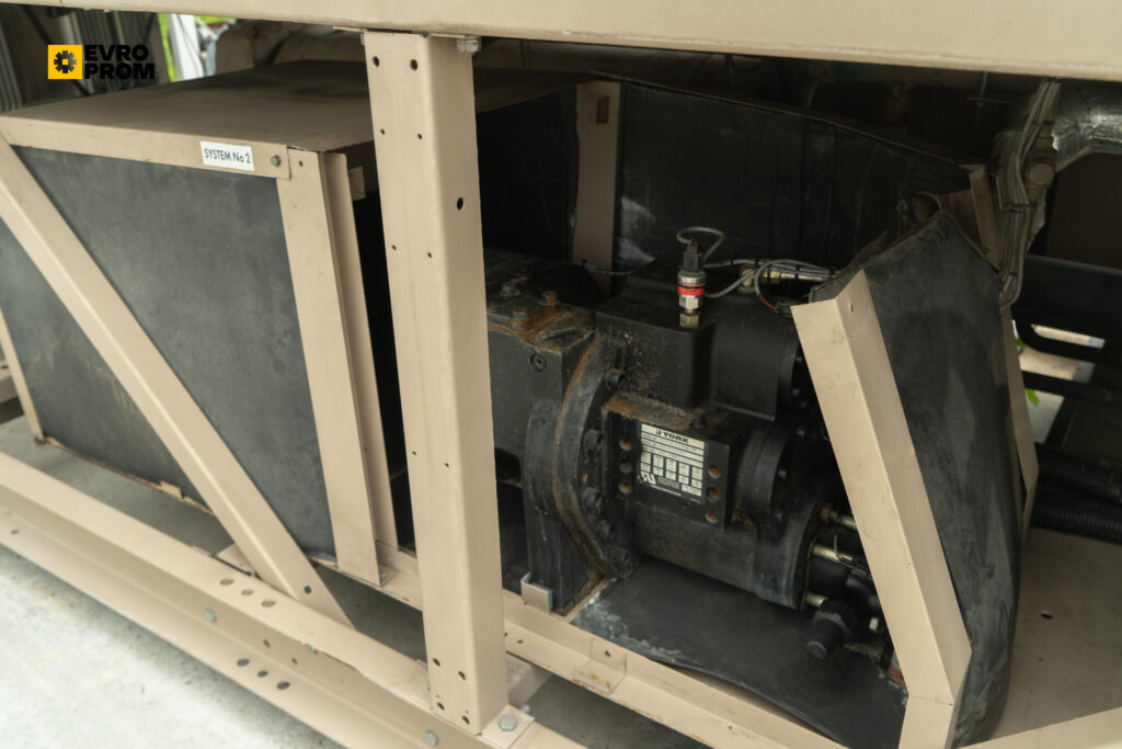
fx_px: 935
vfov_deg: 43.6
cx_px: 561
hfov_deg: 61.9
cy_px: 374
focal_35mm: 30
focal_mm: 30
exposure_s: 1/50
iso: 250
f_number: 5.6
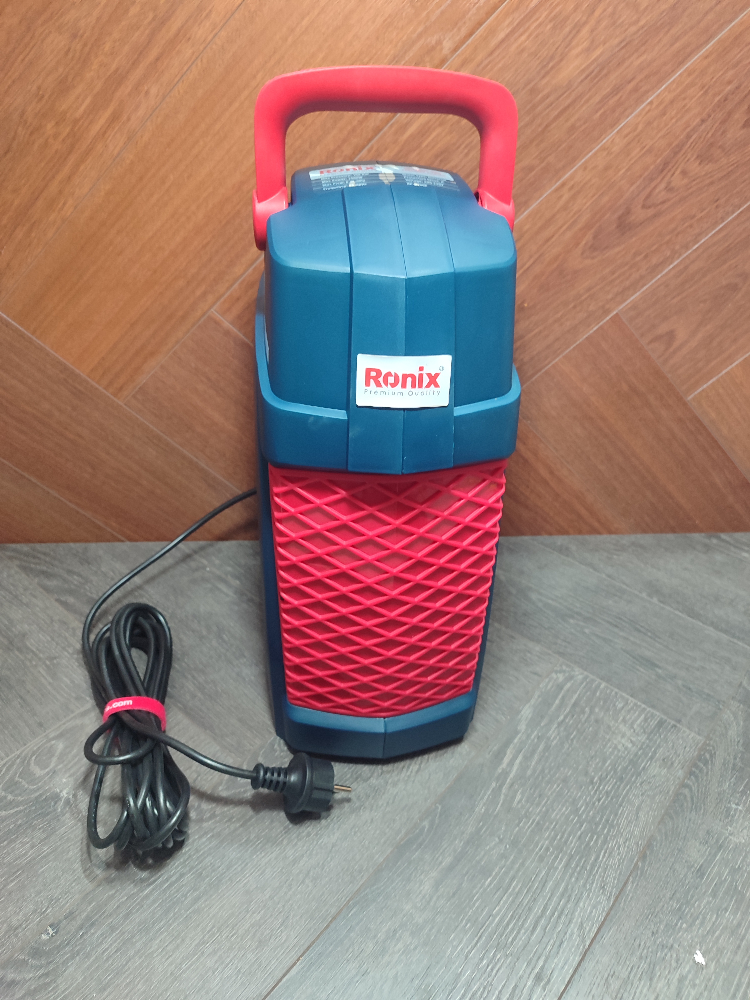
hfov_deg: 54.9
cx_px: 375
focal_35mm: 25
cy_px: 500
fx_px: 722
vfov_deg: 69.4
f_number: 1.89
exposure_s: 1/25
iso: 386
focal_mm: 5.95
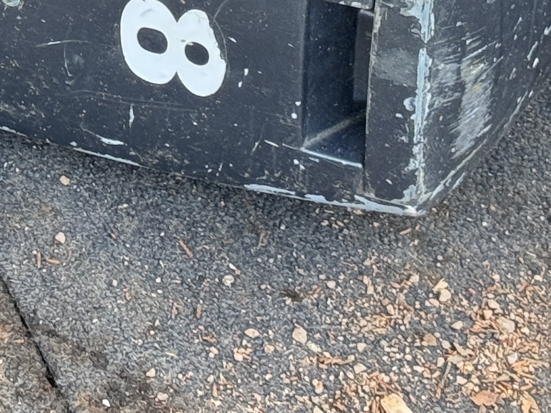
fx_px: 2912
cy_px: -322
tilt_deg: -37.6
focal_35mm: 183
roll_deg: +4.1
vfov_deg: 7.9
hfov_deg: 10.5
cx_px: -267
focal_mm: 6.76
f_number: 1.78
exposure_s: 1/107
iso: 100
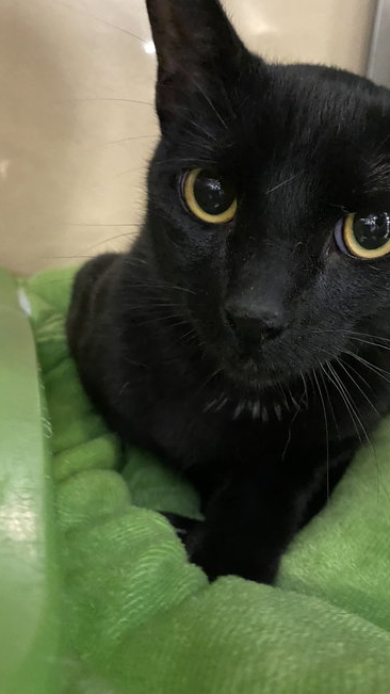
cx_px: 251
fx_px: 533
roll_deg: -4.2
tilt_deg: -15.1
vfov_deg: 66.1
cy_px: 351
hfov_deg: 39.8
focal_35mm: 29
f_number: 1.8
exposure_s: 1/30
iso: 1000
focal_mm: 4.25
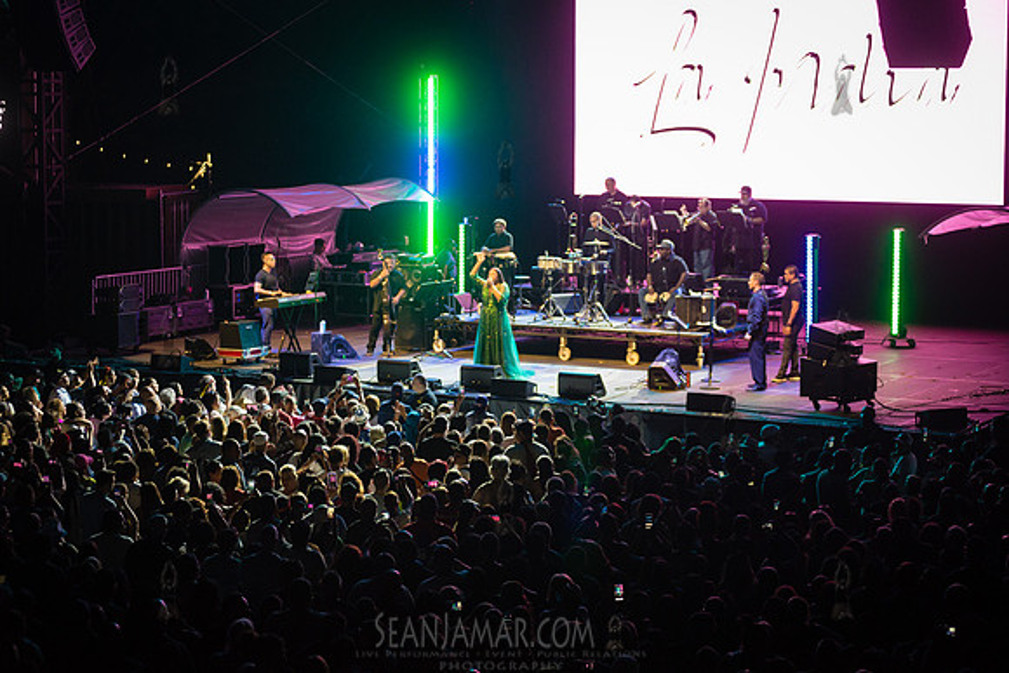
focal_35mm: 80
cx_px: 504
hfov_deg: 25.4
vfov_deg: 17.1
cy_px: 336
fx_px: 2243
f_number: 3.5
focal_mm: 80
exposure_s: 1/640
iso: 2500
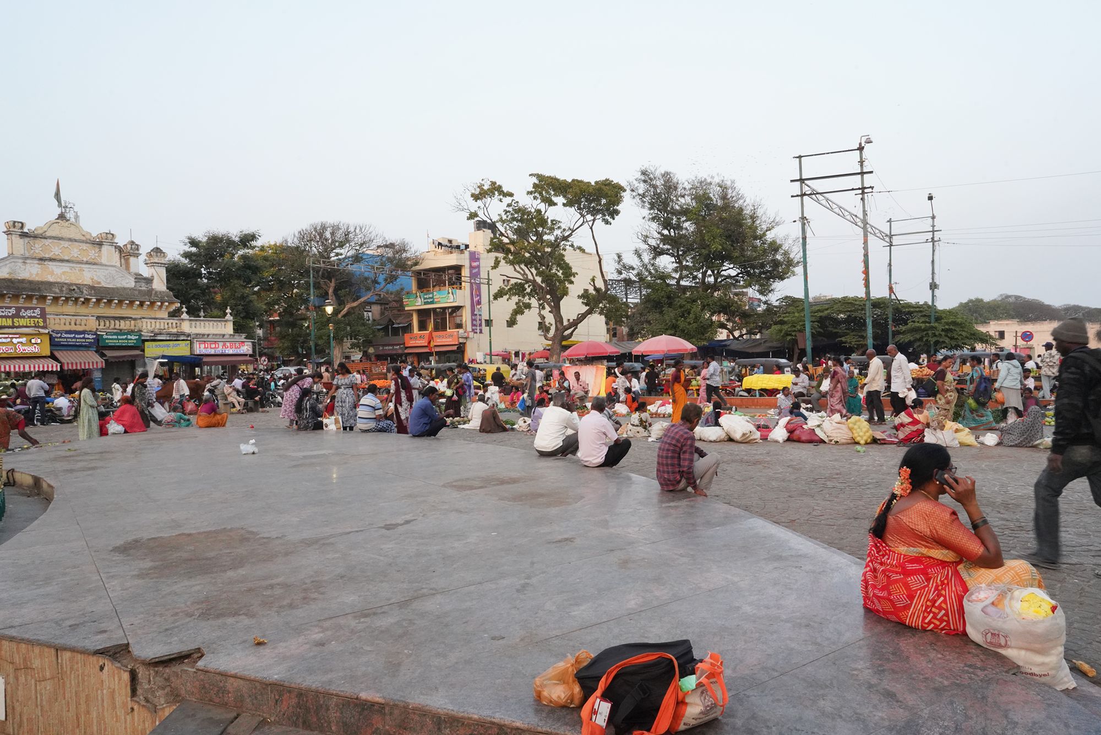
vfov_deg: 53.1
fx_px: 734
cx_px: 550
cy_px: 368
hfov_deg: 73.7
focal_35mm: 24
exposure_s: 1/80
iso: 3200
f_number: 20
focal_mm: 24
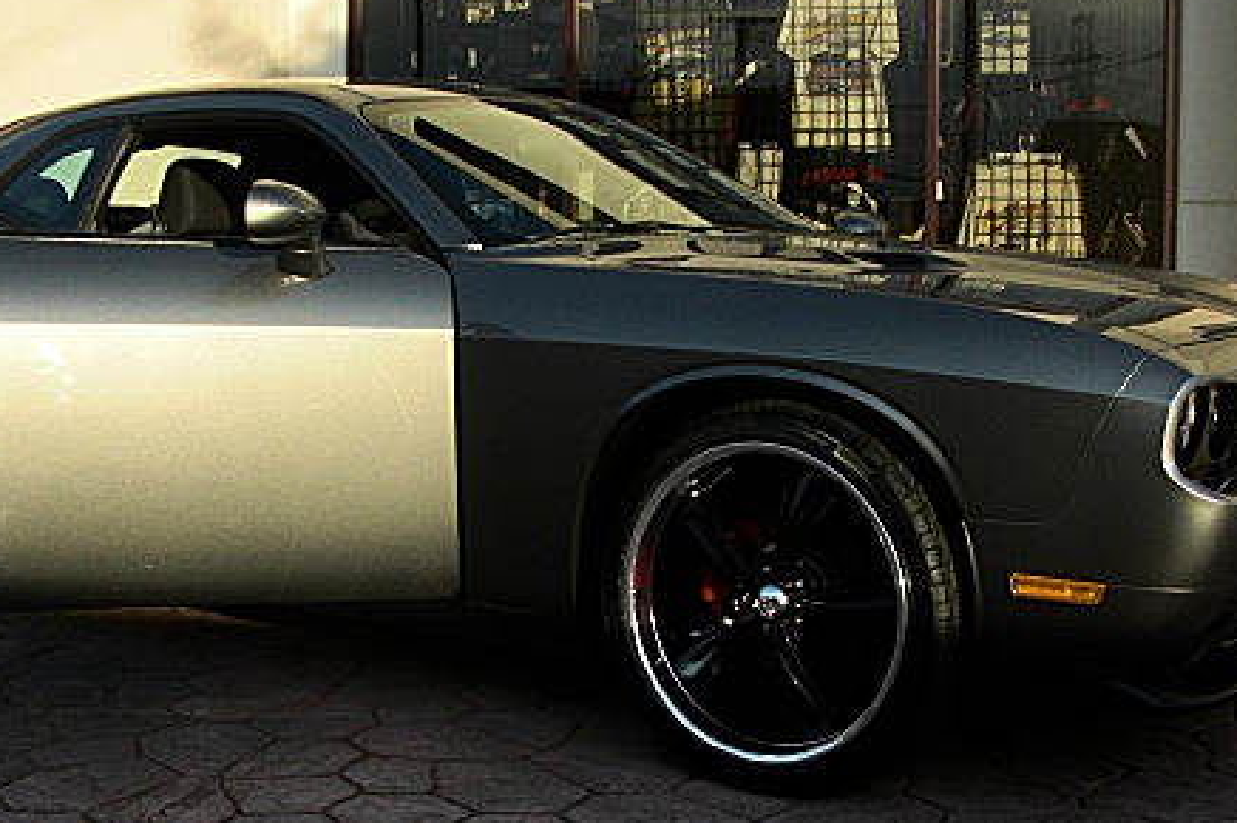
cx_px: 485
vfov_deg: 24.5
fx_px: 1888
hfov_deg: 36.1
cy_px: 502
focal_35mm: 55
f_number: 2.8
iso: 50
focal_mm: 6.3
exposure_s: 1/400
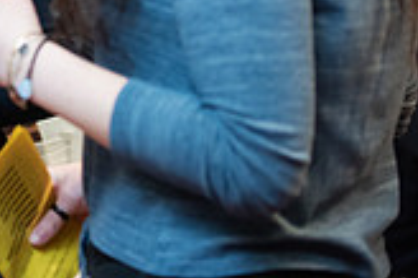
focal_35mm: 325
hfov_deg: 6.3
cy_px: -85
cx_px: -227
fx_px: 3770
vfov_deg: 4.2
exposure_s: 1/200
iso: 1600
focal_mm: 92
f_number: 3.2
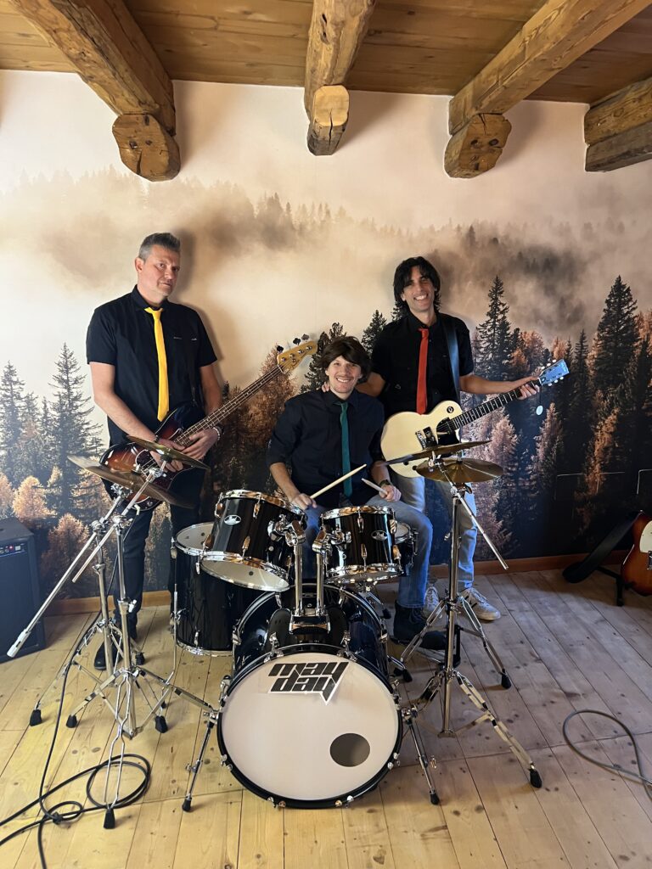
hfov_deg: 53.1
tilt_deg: -13.9
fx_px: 653
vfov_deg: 67.3
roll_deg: +0.6
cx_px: 326
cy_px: 434
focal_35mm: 26
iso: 800
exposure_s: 1/25
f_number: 1.5
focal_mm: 5.7
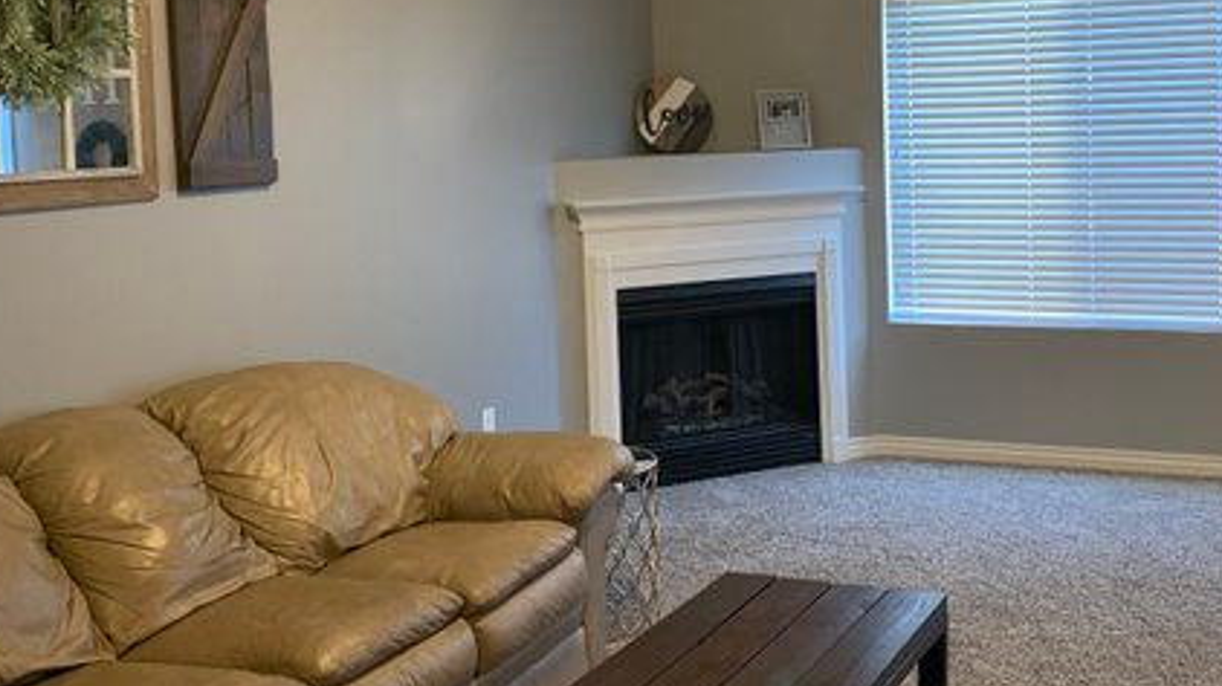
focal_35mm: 43
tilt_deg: -3.6
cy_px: 232
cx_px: 791
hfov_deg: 46.8
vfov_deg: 27.5
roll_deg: +1.1
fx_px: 1393
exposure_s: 1/60
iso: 200
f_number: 1.8
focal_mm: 4.25
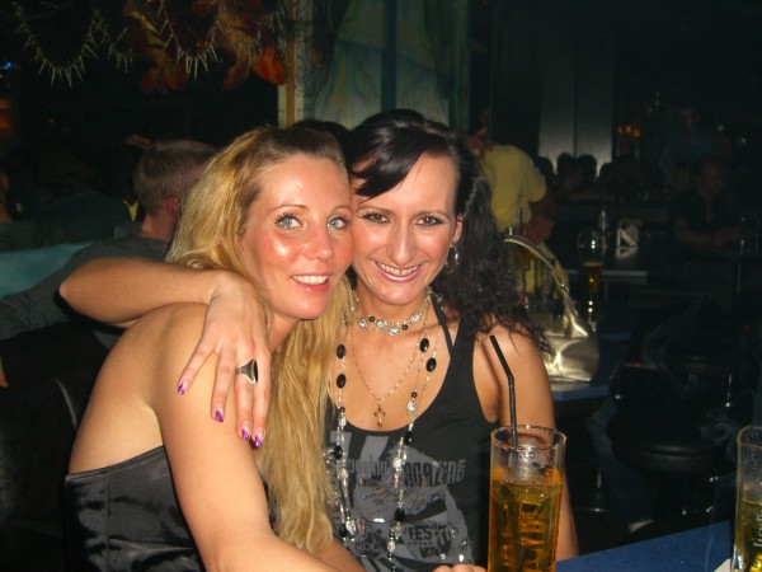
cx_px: 381
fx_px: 836
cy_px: 286
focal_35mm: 38
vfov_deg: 37.7
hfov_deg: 49.0
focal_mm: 7.9
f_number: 2.8
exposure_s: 1/60
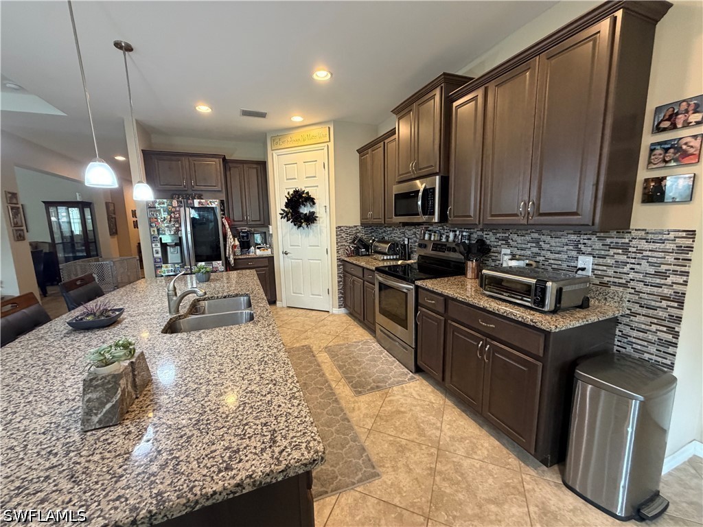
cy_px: 264
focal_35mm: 14
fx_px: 284
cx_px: 352
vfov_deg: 85.7
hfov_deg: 102.1
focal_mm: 2.22
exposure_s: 1/60
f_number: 2.2
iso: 500
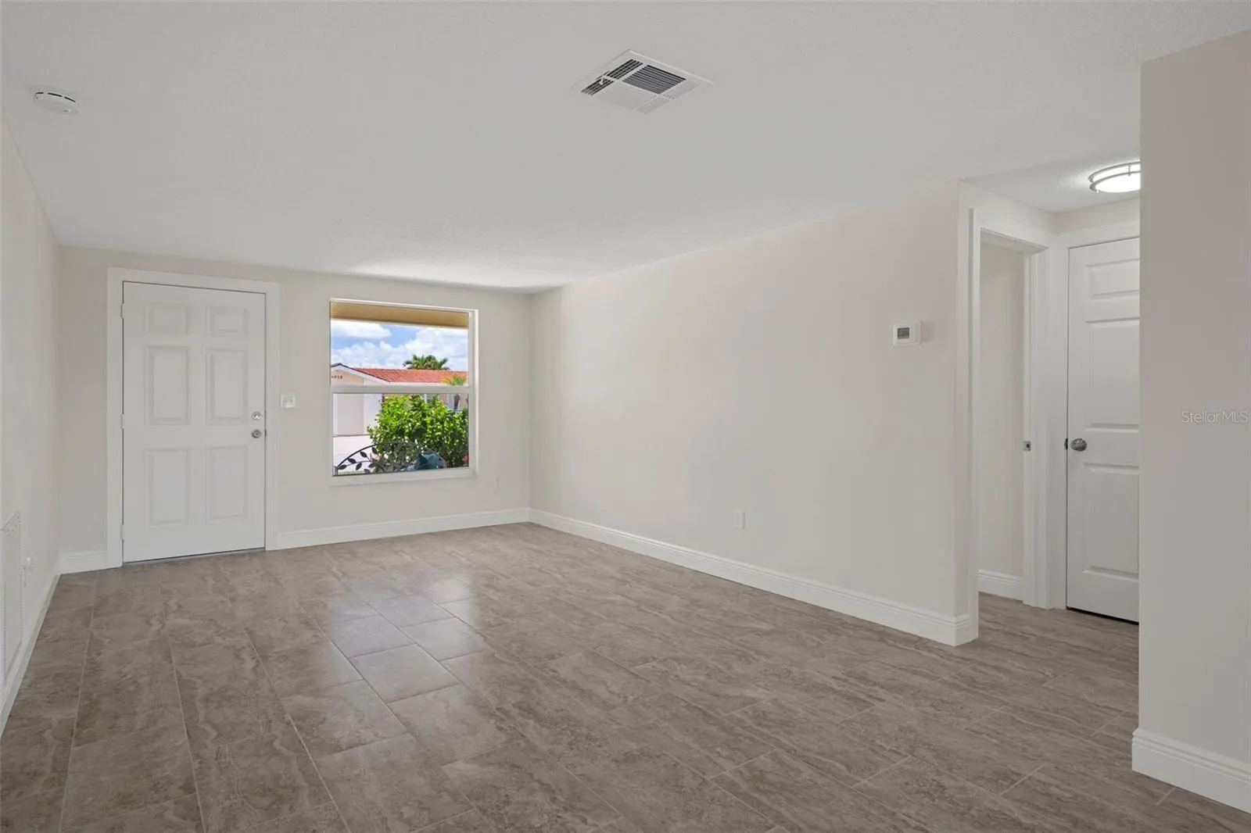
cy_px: 416
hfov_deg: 86.9
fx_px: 660
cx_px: 626
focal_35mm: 19
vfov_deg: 64.5
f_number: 9
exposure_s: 1/6
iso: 320
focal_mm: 19
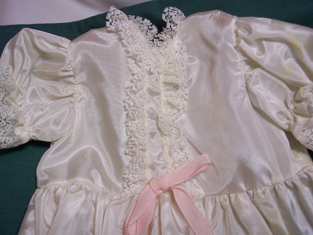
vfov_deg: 38.7
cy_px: 118
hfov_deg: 50.1
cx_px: 156
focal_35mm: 37
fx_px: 335
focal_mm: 5.6
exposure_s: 1/45
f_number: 2.8
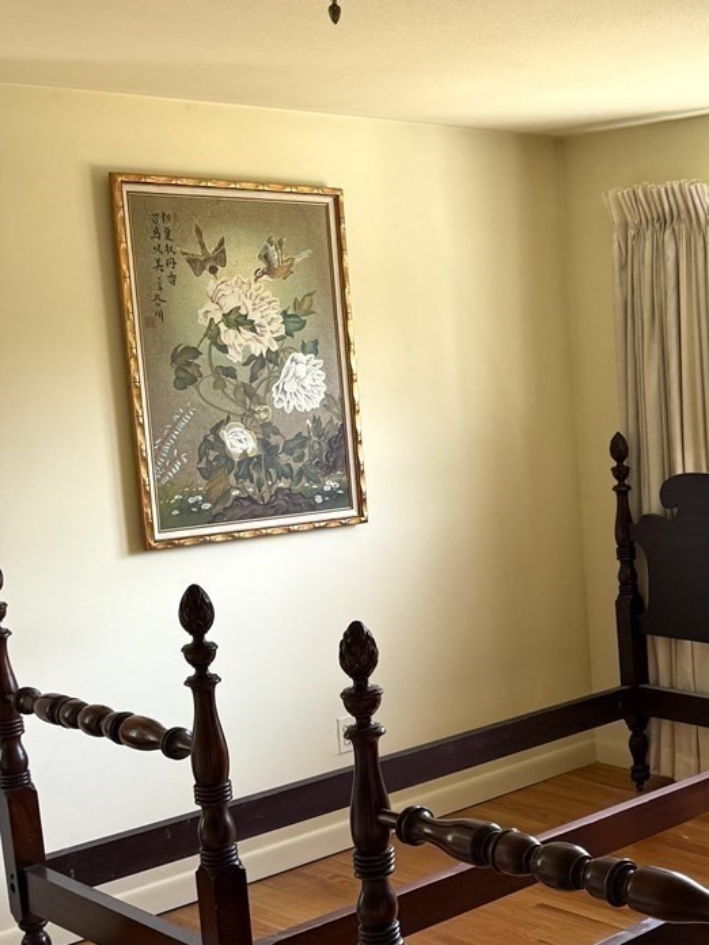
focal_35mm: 53
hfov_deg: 25.6
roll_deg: +2.0
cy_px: 547
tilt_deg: -5.7
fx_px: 1447
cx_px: 776
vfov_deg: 36.1
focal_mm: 6.76
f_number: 1.78
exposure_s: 1/121
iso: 100
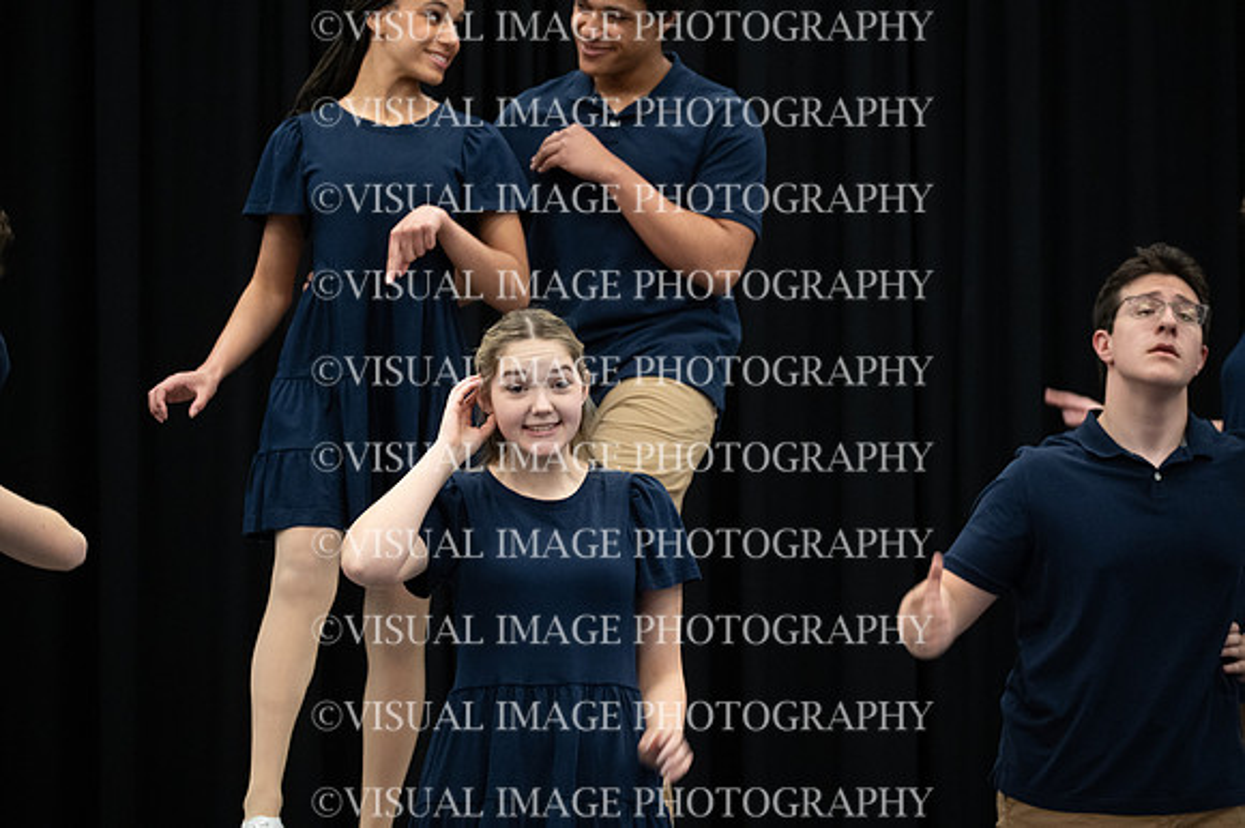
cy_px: 414
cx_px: 622
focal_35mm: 171
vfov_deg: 8.0
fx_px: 5910
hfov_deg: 12.0
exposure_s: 1/100
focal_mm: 171
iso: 6400
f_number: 6.3
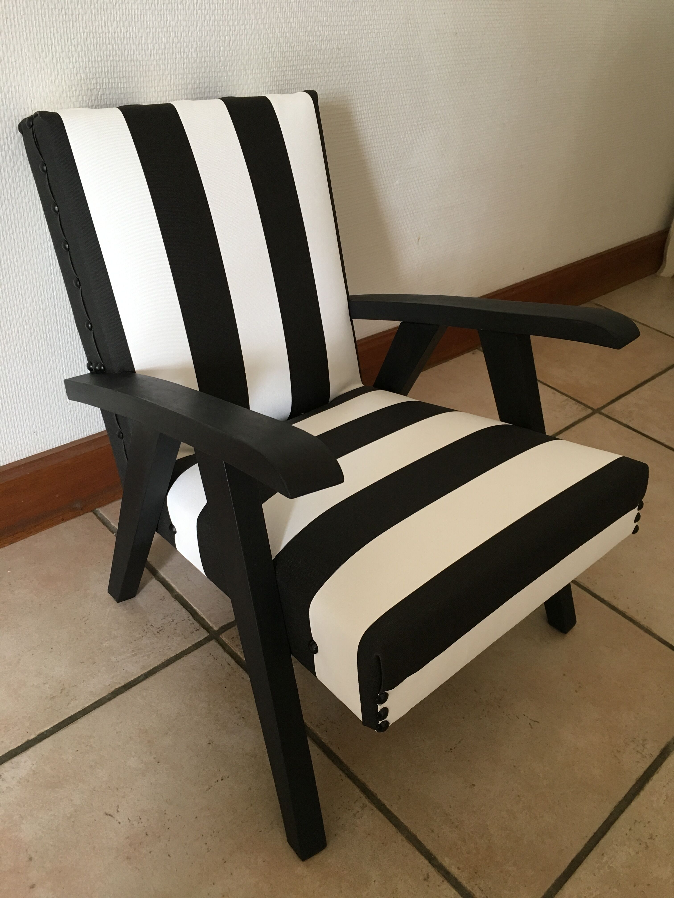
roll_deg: -8.1
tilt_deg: -34.5
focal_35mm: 29
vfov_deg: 61.7
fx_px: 753
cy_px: 449
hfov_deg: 48.2
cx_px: 337
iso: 125
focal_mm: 4.15
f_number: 2.2
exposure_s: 1/33
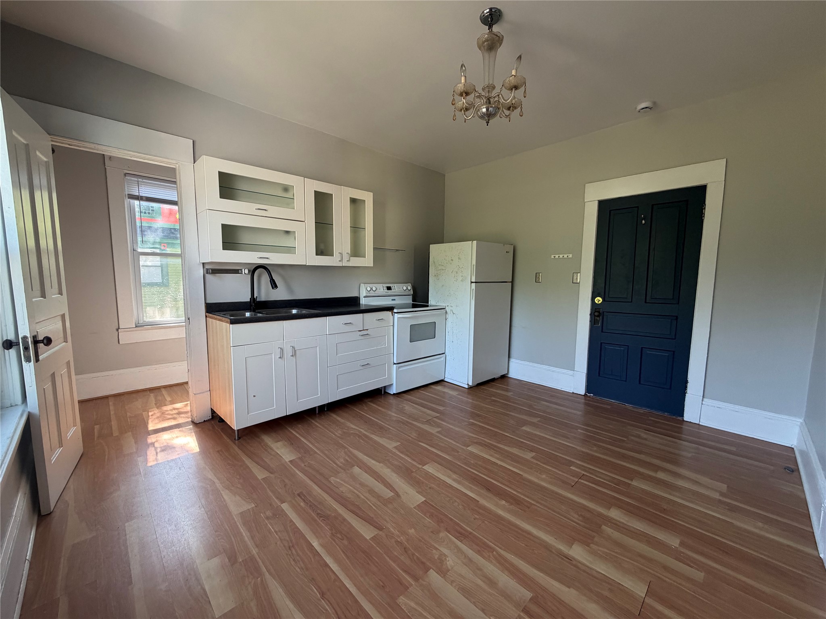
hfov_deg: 102.1
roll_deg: -0.7
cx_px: 413
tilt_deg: -6.2
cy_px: 310
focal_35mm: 14
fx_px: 334
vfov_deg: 85.7
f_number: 2.2
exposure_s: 1/121
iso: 200
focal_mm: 2.22
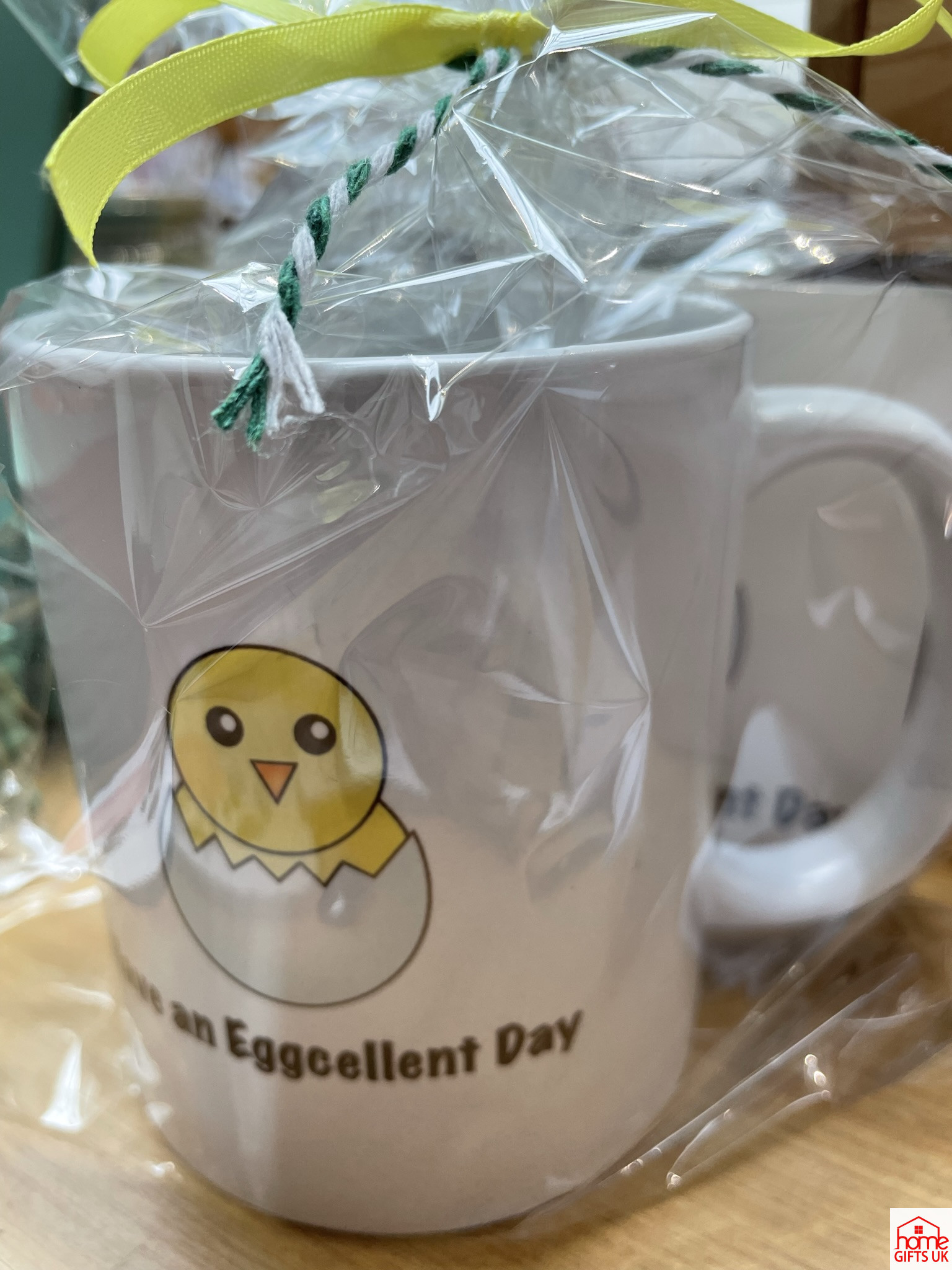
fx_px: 953
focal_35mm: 26
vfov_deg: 67.3
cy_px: 635
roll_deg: -0.1
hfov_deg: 53.1
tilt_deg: -23.5
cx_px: 476
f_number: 1.6
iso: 80
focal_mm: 4.2
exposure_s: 1/100
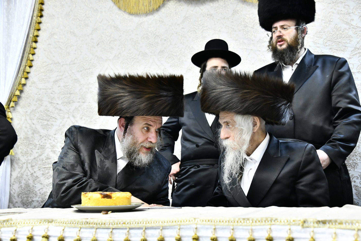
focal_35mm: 56
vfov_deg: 24.2
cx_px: 180
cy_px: 120
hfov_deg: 35.6
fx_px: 561
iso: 3200
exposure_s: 1/160
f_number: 5.6
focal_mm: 56
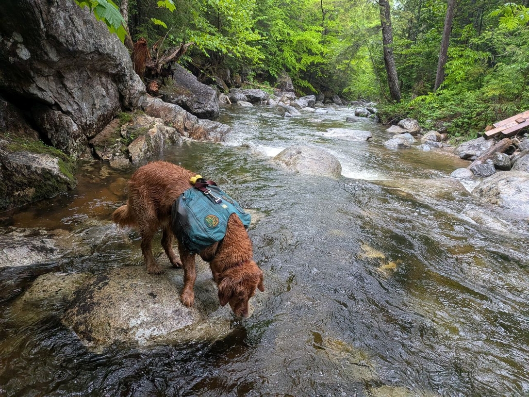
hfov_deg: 71.6
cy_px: 198
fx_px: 367
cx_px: 264
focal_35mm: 24
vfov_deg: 56.8
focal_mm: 4.53
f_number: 1.7
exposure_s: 1/372
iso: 396
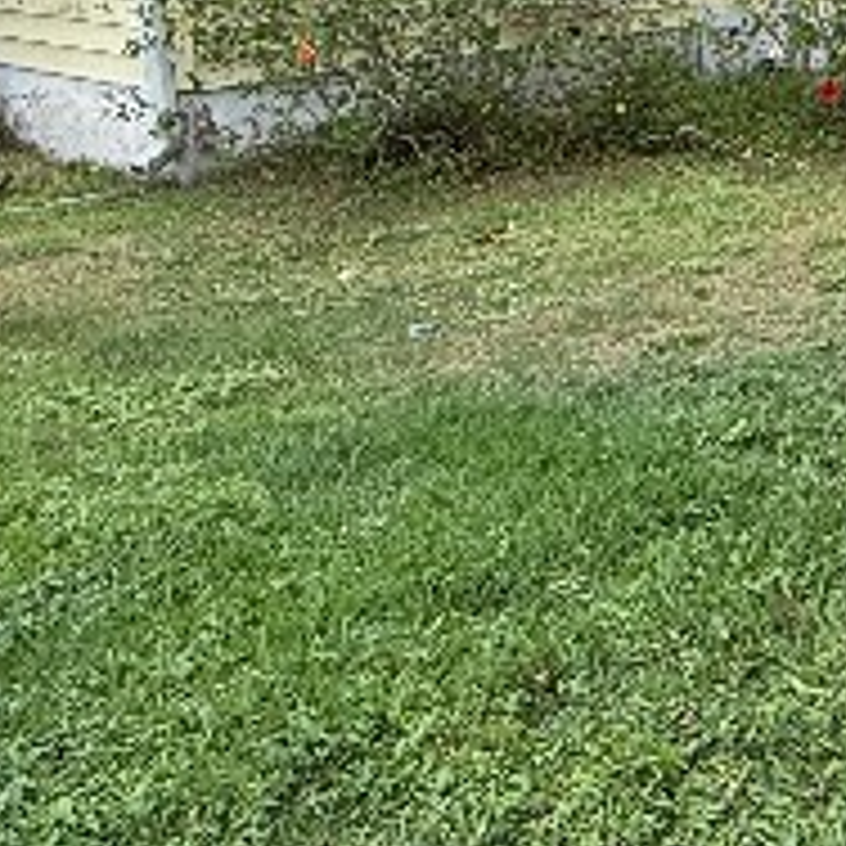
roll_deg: -1.1
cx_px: 1098
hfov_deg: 26.1
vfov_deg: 27.8
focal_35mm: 56
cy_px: -88
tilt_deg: -1.7
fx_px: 1548
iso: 64
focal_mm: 2.22
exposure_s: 1/760
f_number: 2.2
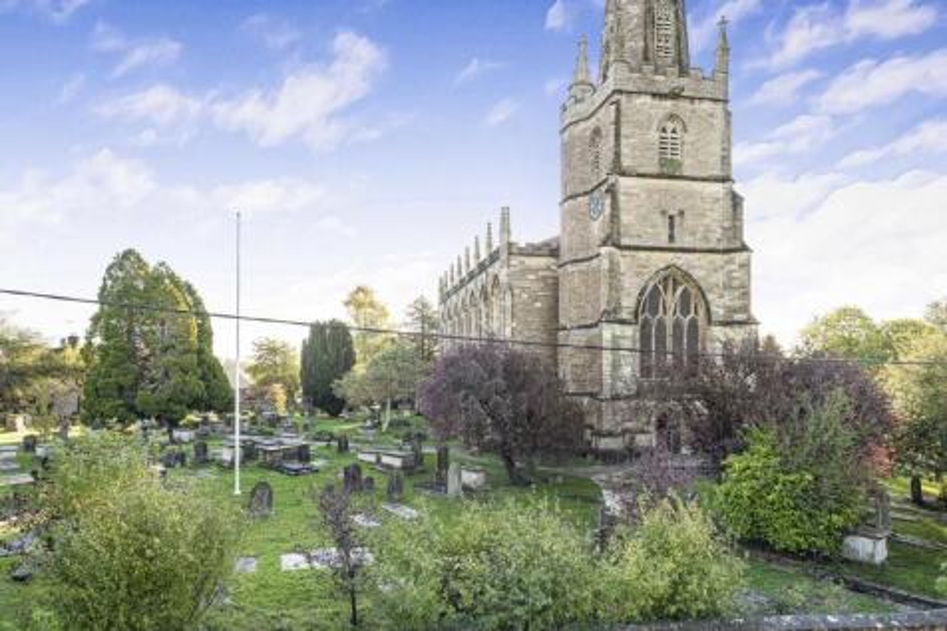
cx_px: 474
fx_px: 578
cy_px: 316
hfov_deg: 78.6
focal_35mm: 22
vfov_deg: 57.2
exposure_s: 1/60
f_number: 9
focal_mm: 22
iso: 400
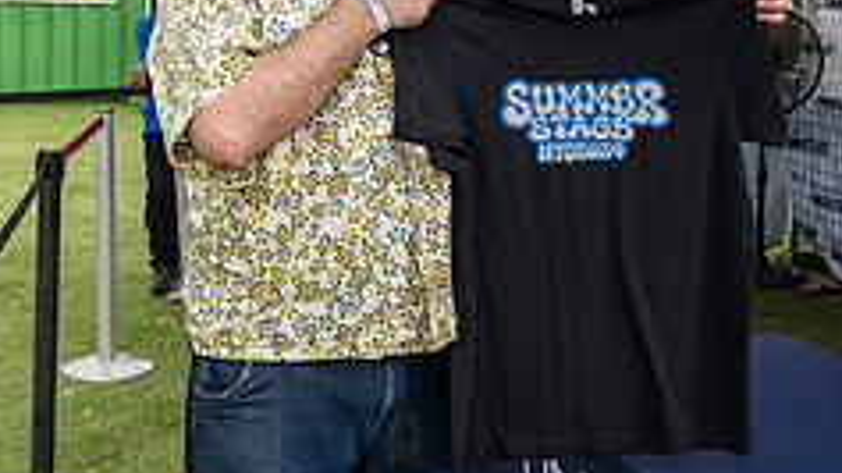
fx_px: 1450
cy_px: 120
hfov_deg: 32.4
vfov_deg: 18.4
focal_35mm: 65
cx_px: 434
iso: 200
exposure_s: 1/60
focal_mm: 24
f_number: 3.5
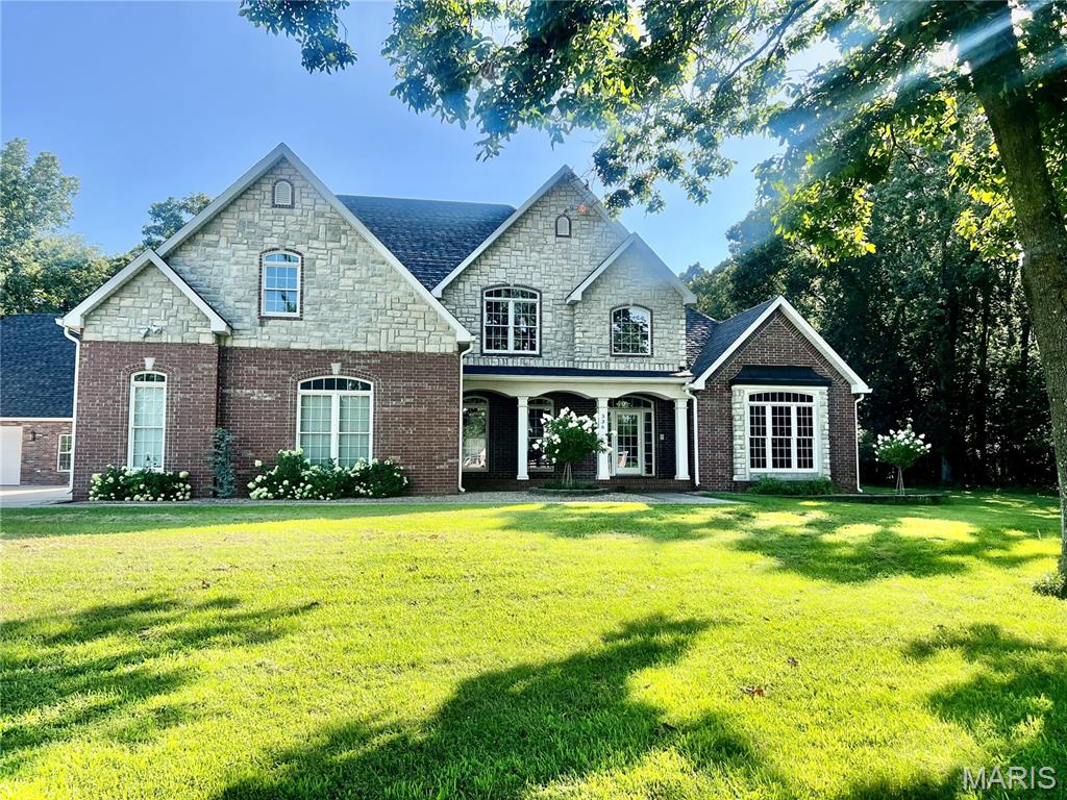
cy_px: 400
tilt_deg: +5.0
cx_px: 534
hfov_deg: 67.3
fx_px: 801
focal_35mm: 26
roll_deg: +0.7
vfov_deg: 53.1
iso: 50
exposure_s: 1/1511
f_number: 1.5
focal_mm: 5.7
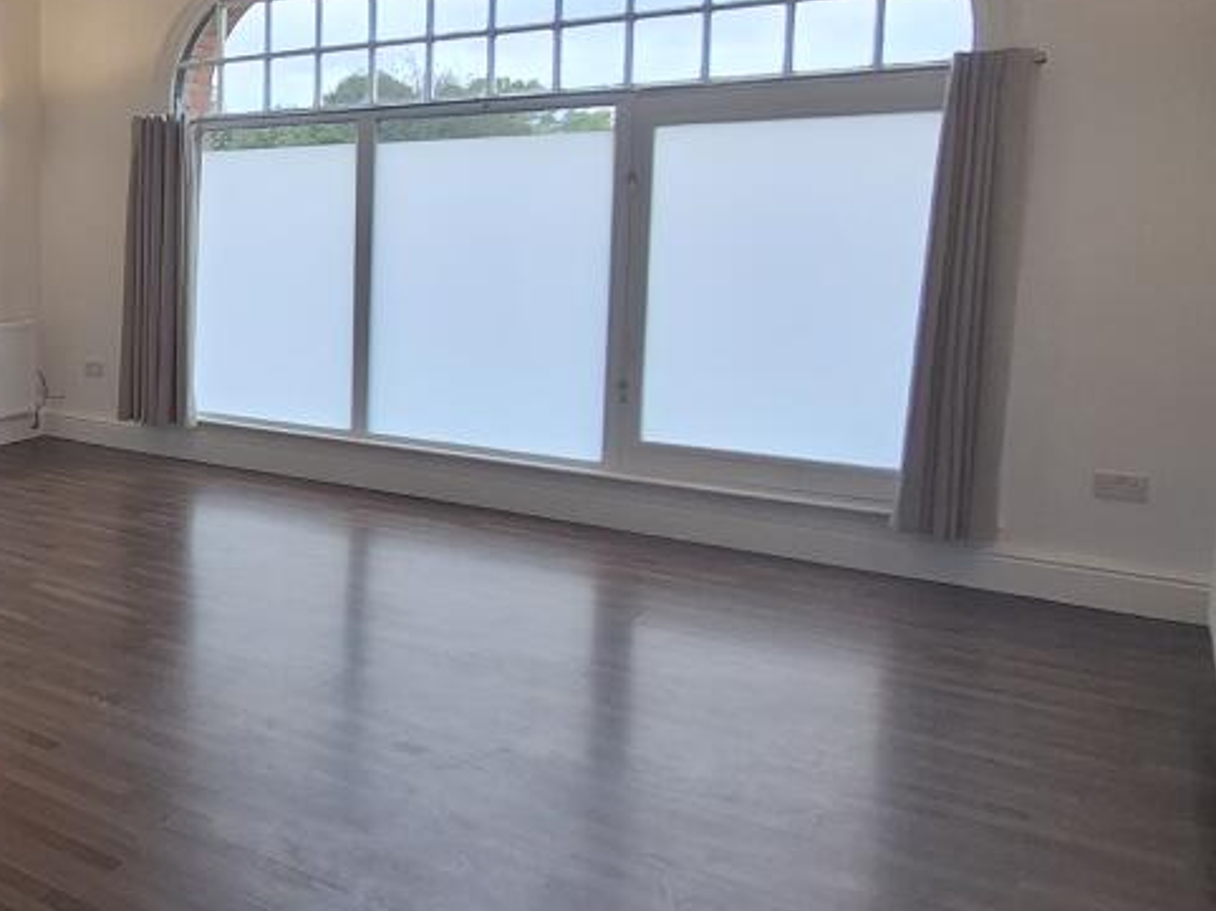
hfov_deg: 44.7
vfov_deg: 41.4
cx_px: -35
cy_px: 326
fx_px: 1194
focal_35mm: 34
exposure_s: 1/137
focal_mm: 1.64
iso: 40
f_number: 2.2
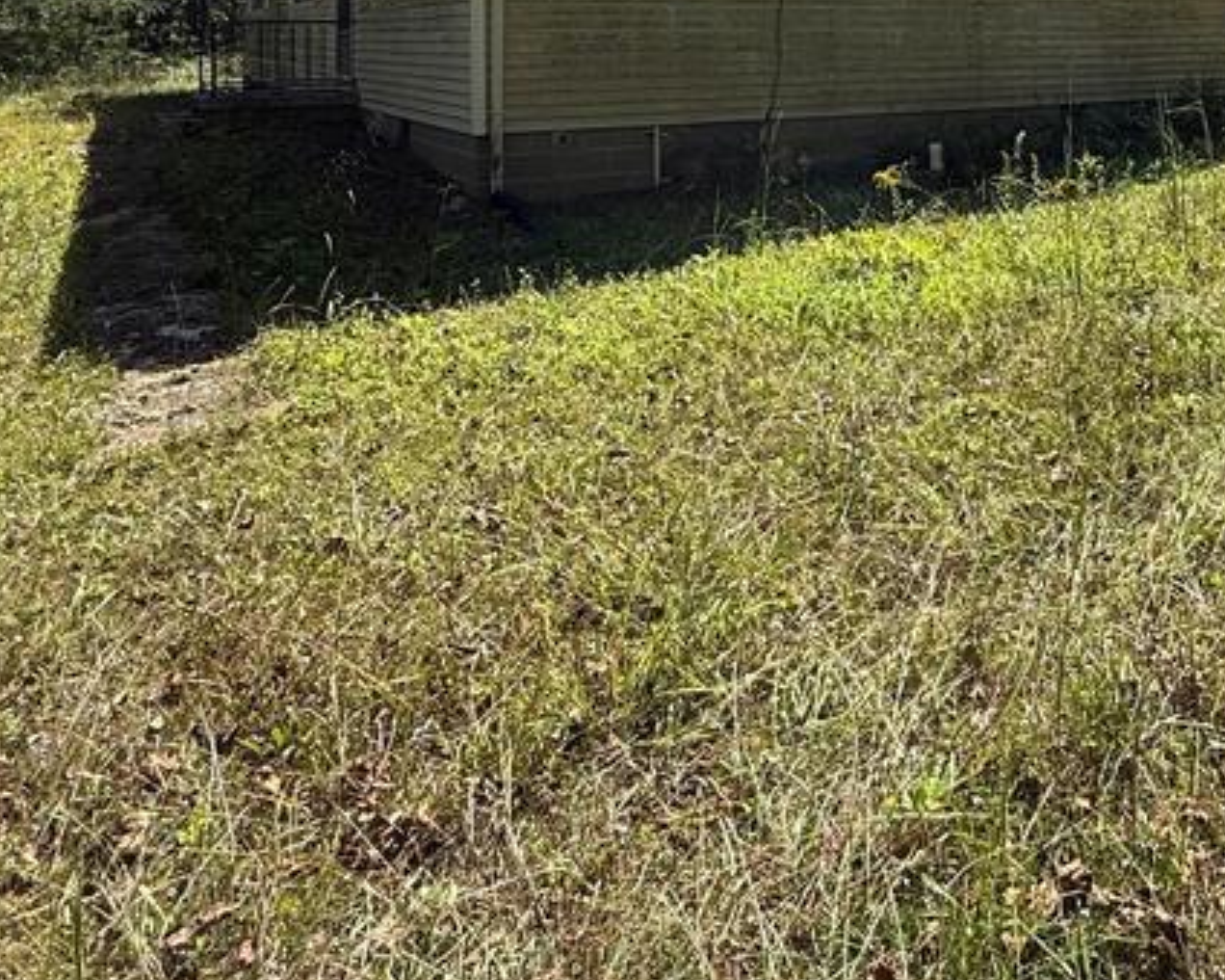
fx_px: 1196
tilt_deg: +2.1
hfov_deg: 52.2
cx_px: 899
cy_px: 9
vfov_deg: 39.5
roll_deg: +0.9
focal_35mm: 33
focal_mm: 2.22
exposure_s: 1/638
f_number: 2.2
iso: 50
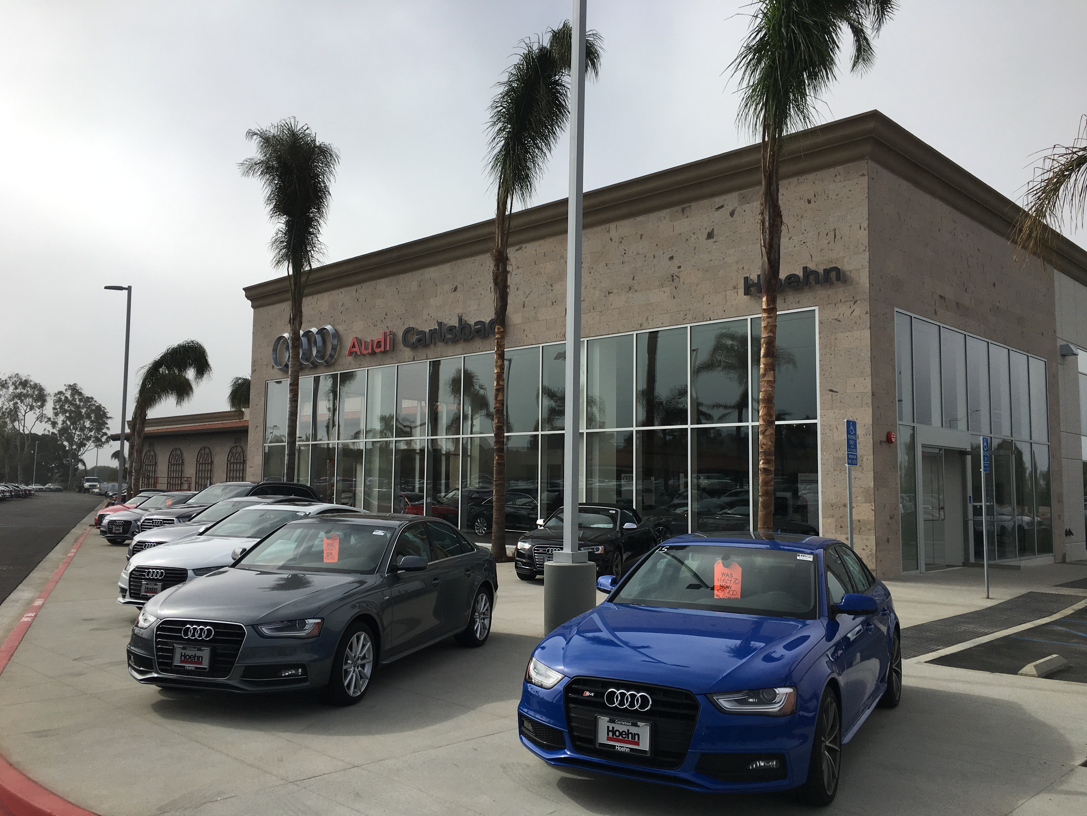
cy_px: 408
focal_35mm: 29
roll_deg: -0.8
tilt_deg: +5.2
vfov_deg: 48.2
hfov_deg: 61.7
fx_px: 911
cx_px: 544
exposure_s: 1/3344
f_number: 2.2
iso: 25
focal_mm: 4.15
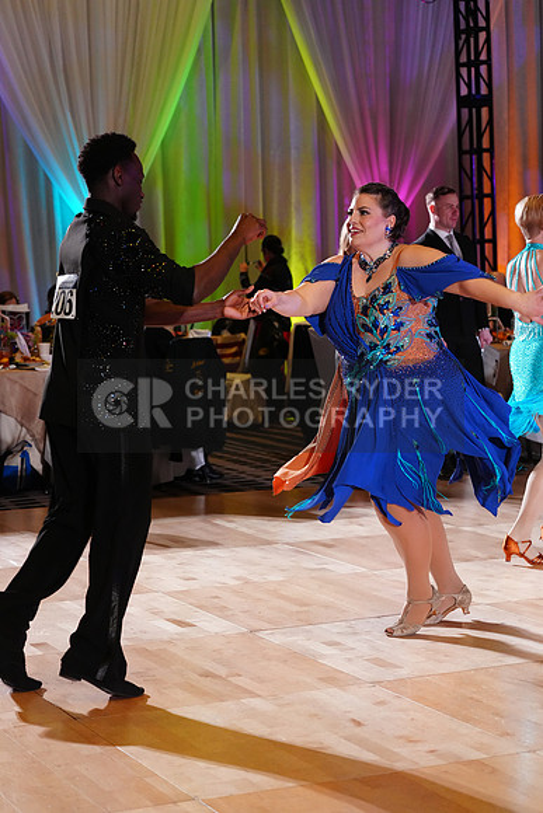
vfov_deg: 26.3
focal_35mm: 77
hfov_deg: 17.7
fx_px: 1741
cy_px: 406
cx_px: 272
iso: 3200
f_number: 4
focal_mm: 77
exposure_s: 1/320
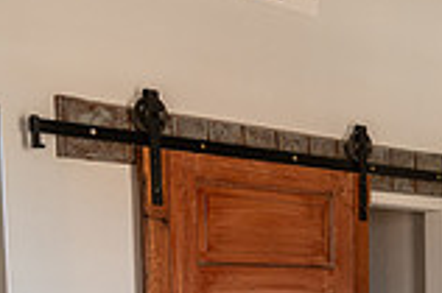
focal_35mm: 88
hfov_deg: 22.5
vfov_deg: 14.5
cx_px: 417
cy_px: 430
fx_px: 1079
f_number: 5
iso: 500
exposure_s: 1/80
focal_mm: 24
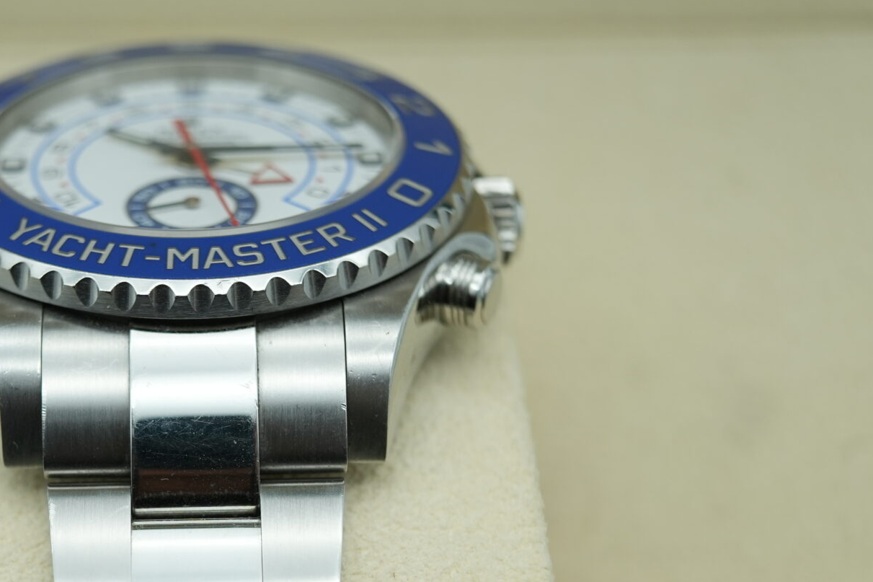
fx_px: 1794
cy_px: 466
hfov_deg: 26.9
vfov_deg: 18.3
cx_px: 199
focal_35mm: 74
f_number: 5
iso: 400
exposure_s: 1/250
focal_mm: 35
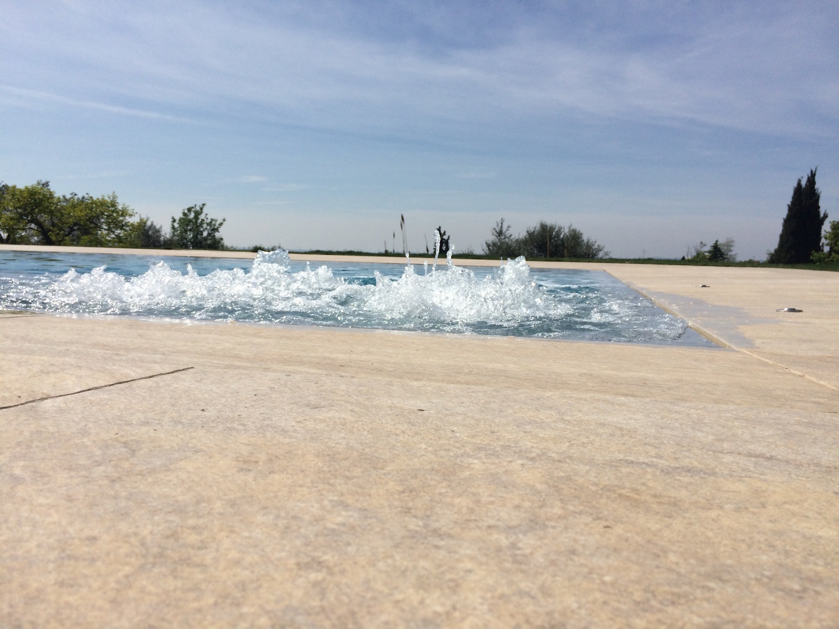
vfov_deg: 48.2
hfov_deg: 61.7
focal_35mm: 29
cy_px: 314
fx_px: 703
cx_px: 420
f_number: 2.2
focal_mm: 4.15
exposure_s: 1/5882
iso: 32
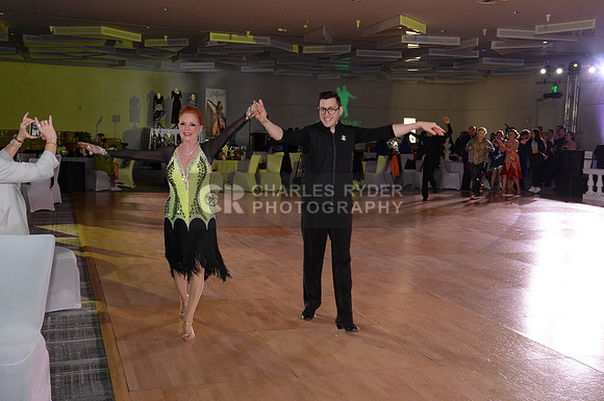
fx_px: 737
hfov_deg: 44.6
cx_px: 302
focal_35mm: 44
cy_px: 200
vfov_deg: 30.4
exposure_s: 1/200
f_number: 7.1
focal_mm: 44
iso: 2500
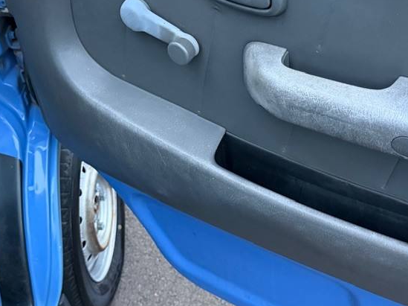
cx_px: 216
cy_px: 134
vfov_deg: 26.1
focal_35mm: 56
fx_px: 660
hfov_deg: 34.4
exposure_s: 1/60
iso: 800
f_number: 1.78
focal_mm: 6.76
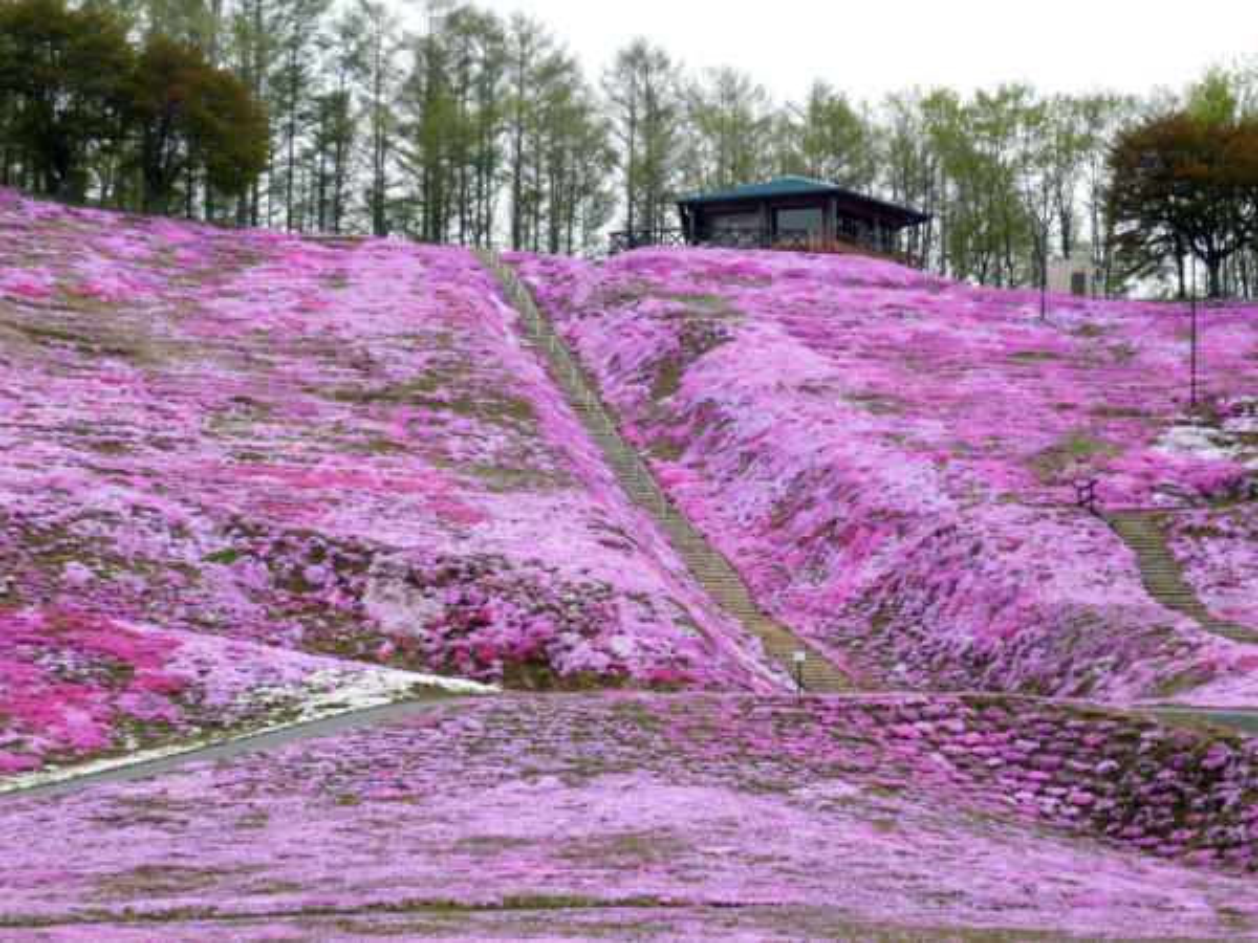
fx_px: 2435
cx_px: 629
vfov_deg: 21.9
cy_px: 472
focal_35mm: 67
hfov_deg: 29.0
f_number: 3.9
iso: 100
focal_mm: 11.1
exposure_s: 1/100
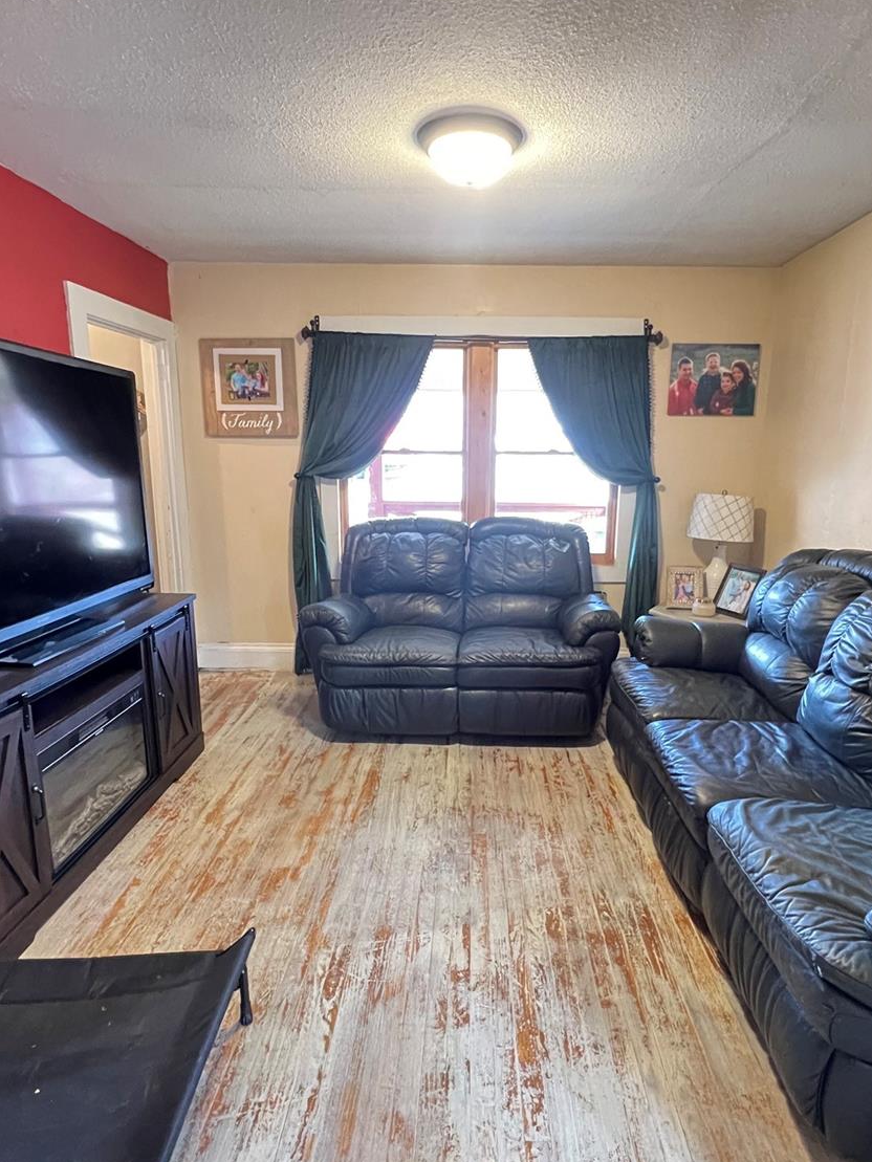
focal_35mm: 18
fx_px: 604
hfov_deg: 71.5
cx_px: 468
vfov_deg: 87.7
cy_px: 589
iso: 1000
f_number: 1.8
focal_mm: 1.57
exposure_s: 1/30
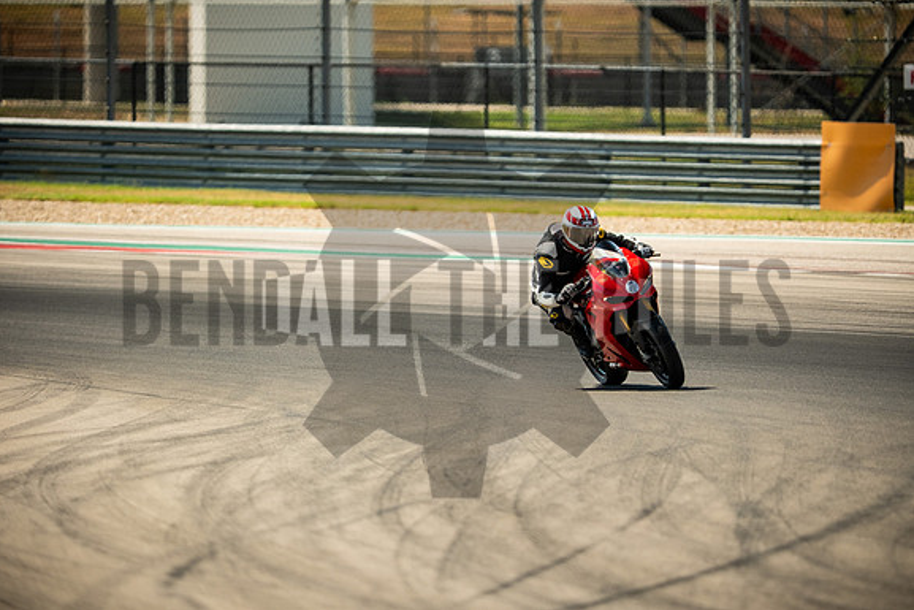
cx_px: 456
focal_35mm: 422
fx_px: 10716
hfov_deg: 4.9
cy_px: 305
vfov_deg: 3.3
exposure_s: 1/2500
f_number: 2.8
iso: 320
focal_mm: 280
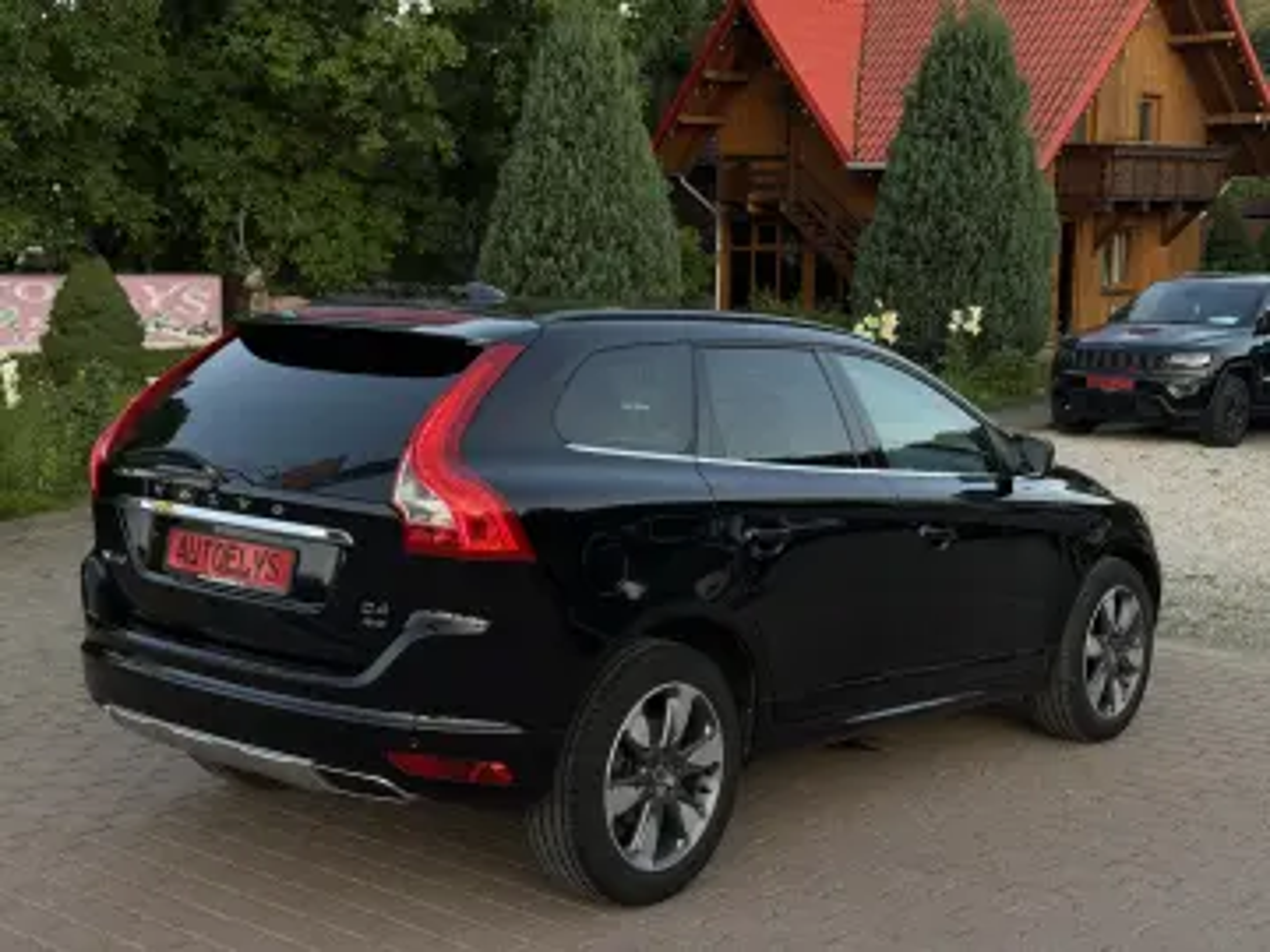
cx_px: 635
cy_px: 476
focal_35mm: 48
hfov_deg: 39.7
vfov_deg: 30.3
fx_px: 1761
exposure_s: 1/182
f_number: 1.78
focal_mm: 6.76
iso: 64
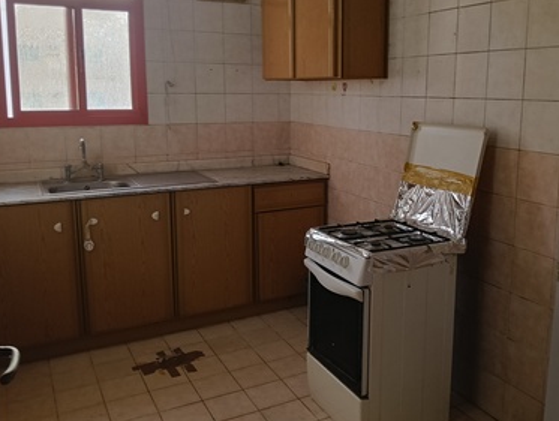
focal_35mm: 33
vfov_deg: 42.9
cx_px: 328
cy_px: 178
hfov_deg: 55.0
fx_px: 534
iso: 320
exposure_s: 1/33.3
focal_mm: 3.98
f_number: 1.8
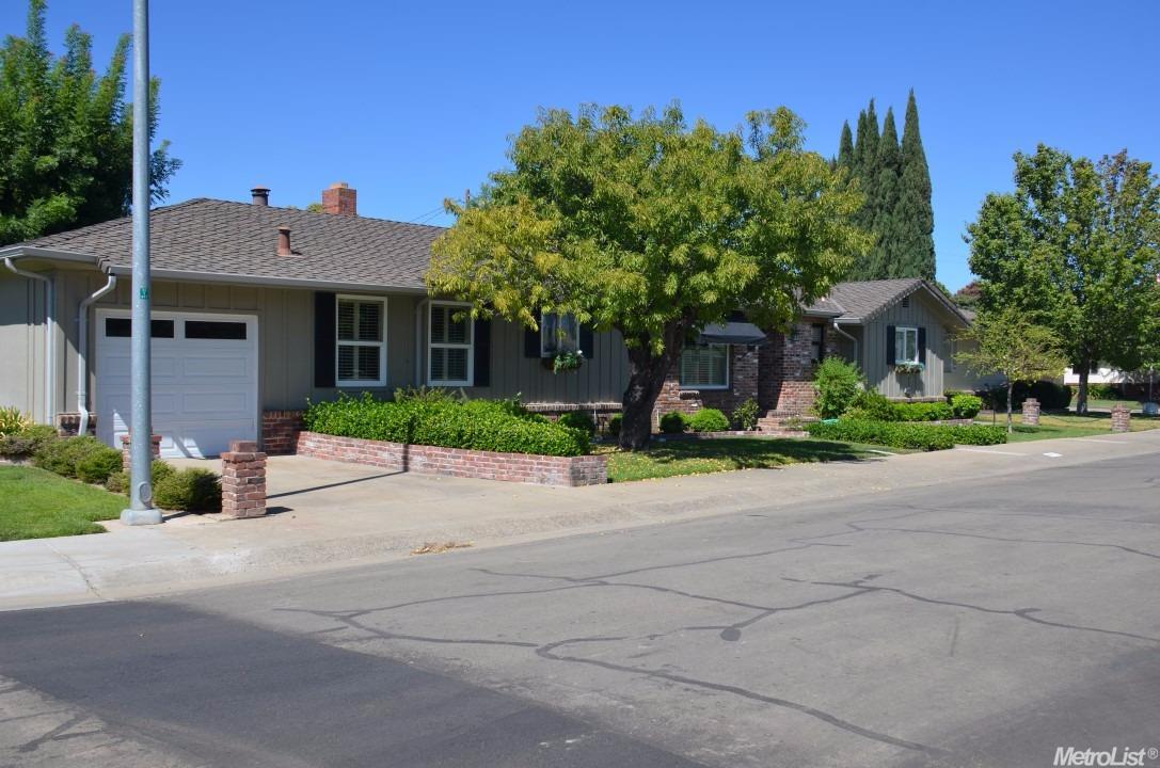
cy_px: 384
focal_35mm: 33
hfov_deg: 57.3
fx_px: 1061
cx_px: 580
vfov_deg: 39.8
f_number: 8
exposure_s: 1/250
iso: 100
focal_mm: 22
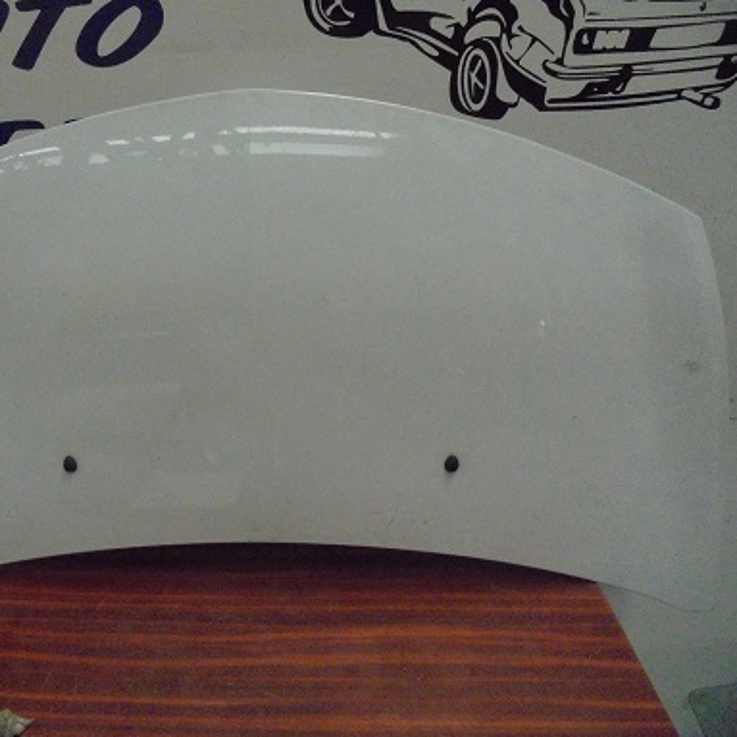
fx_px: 747
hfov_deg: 51.8
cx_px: 264
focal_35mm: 31
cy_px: 370
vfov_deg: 52.5
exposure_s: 1/50
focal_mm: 4.6
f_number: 3.5
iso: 800
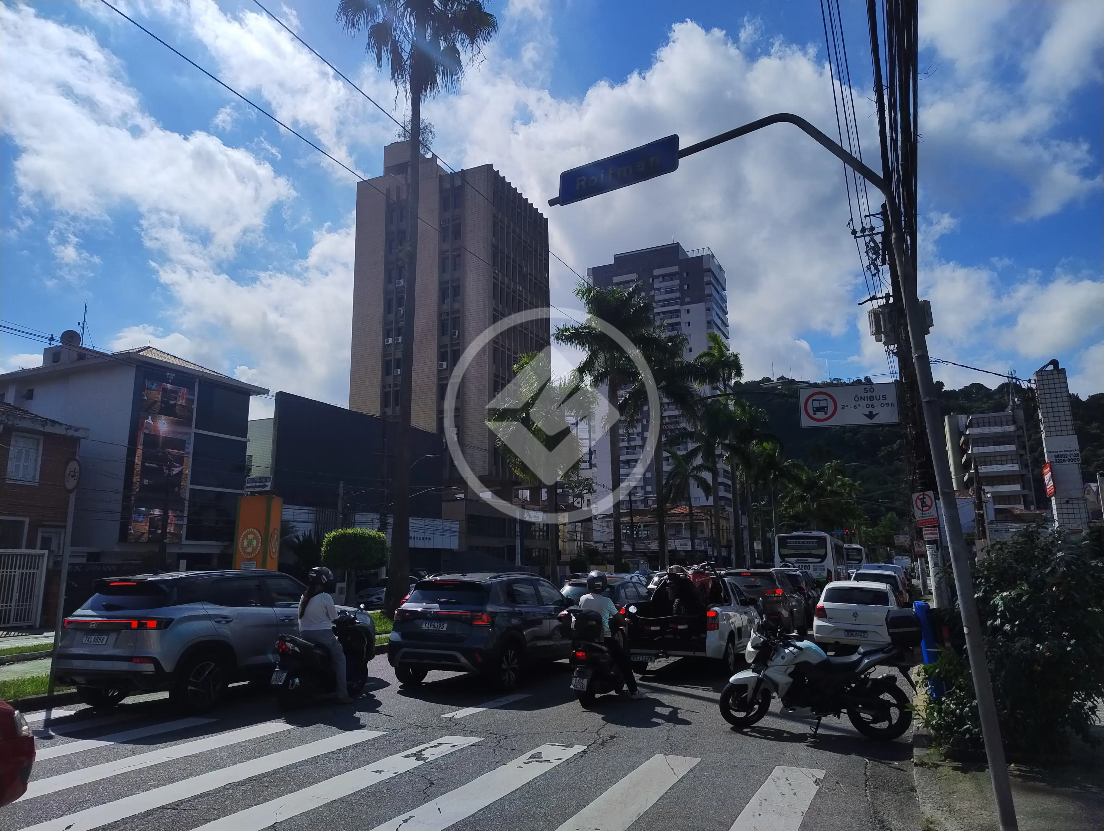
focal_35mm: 24
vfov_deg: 56.9
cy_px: 416
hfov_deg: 71.5
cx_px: 552
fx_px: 767
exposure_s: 1/5960
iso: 103
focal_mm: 5.56
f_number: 1.8
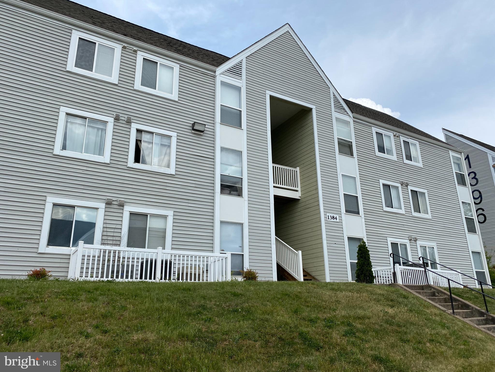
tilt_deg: +17.1
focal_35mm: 26
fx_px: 372
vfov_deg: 53.1
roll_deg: +0.4
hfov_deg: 67.3
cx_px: 248
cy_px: 186
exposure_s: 1/3731
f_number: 1.8
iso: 32
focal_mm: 4.25
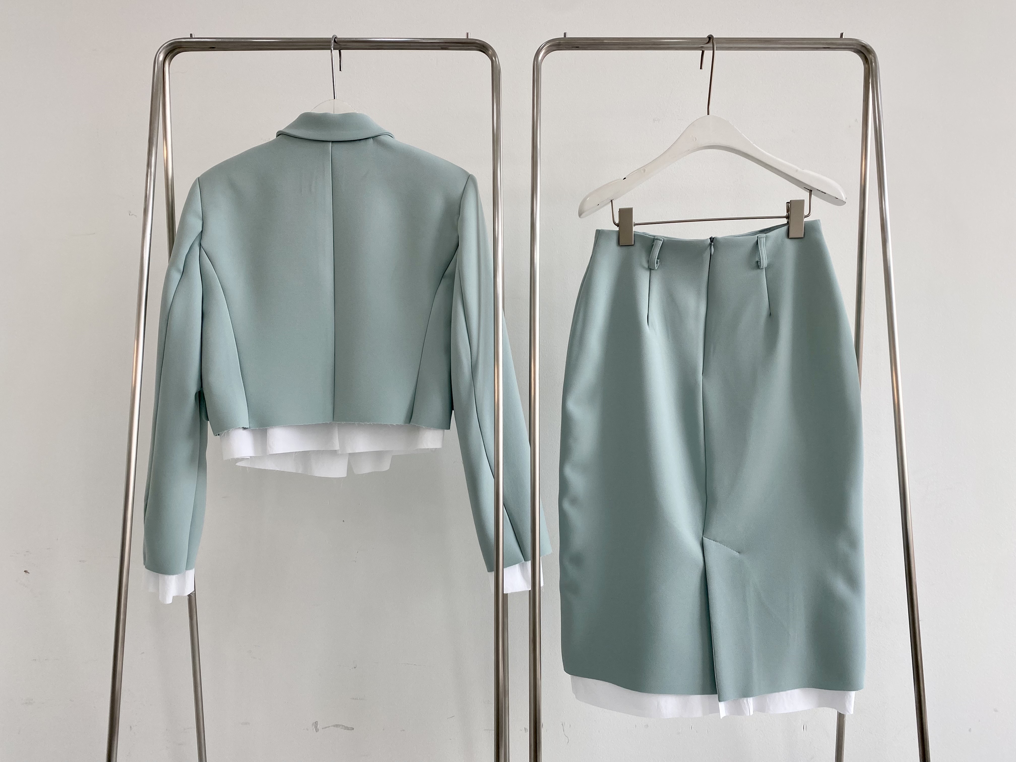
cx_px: 508
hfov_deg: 67.3
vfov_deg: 53.1
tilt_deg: -0.1
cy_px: 381
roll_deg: +0.0
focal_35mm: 26
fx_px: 763
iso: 32
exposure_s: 1/249
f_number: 1.8
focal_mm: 4.25
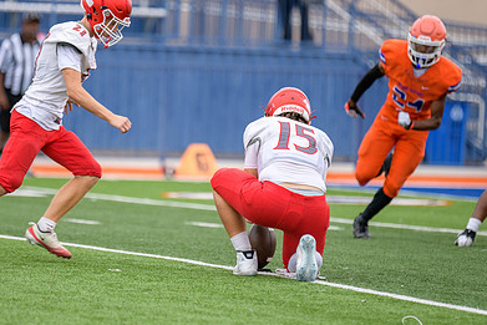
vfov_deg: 3.7
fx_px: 5020
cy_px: 166
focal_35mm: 371
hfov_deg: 5.6
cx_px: 174
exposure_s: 1/1000
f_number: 2.8
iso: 500
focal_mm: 250
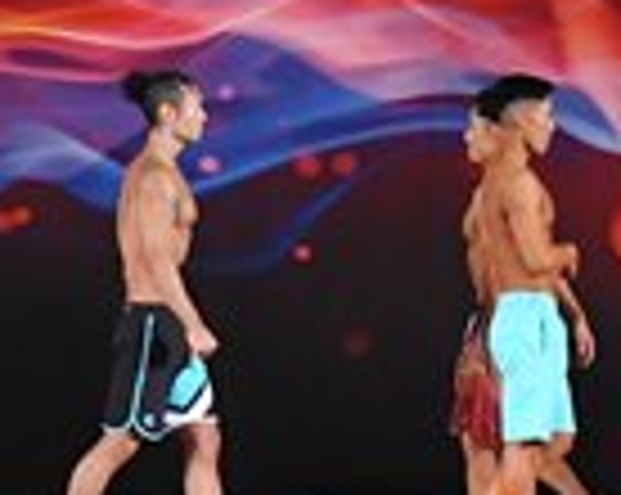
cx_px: 439
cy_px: 99
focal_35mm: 316
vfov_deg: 4.9
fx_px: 5800
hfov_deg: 6.1
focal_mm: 40
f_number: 5.6
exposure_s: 1/400
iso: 3200
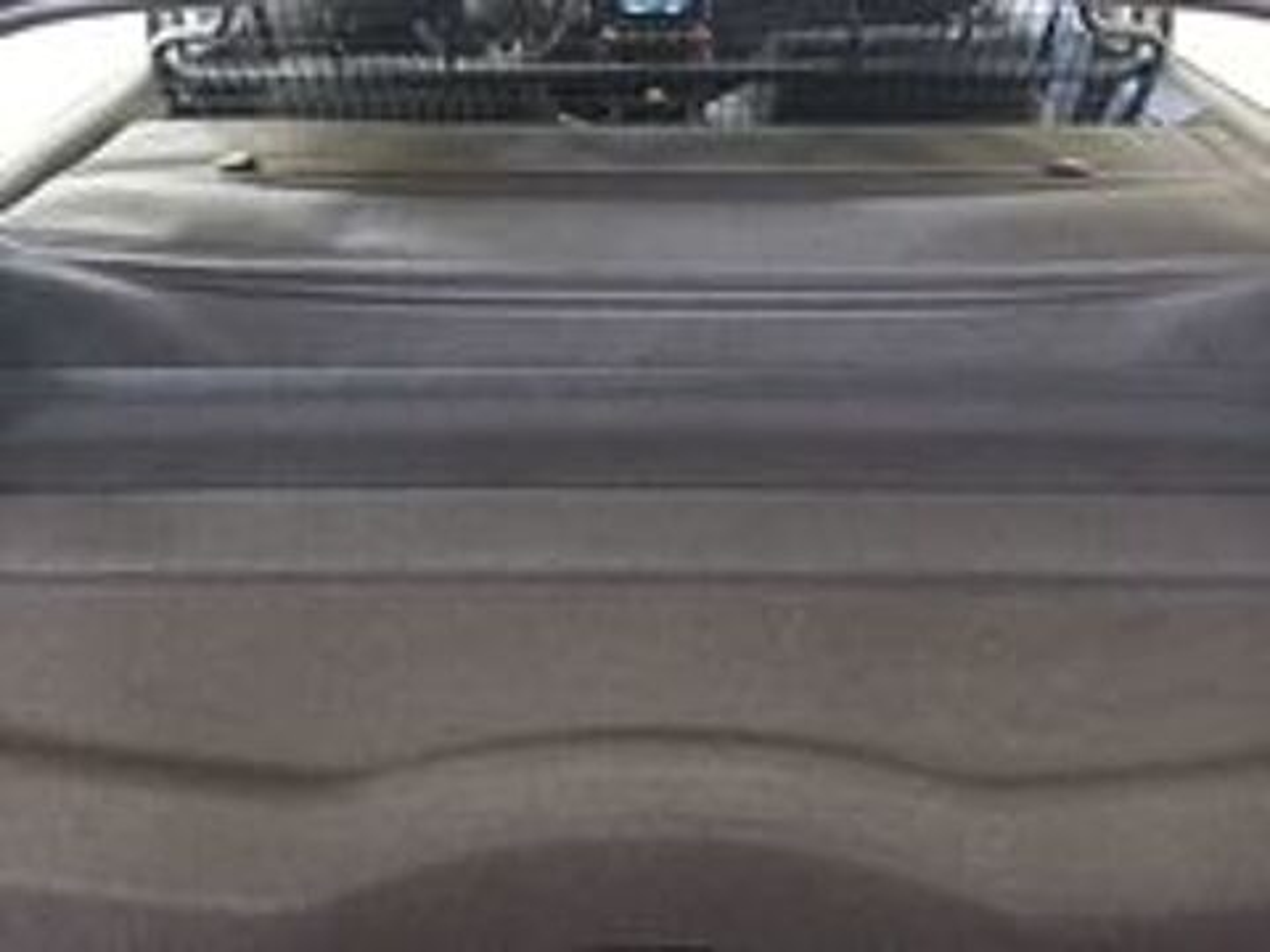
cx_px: 635
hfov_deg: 69.4
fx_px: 917
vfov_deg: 54.9
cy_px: 476
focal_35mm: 25
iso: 500
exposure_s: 1/24
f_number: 2
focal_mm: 4.6
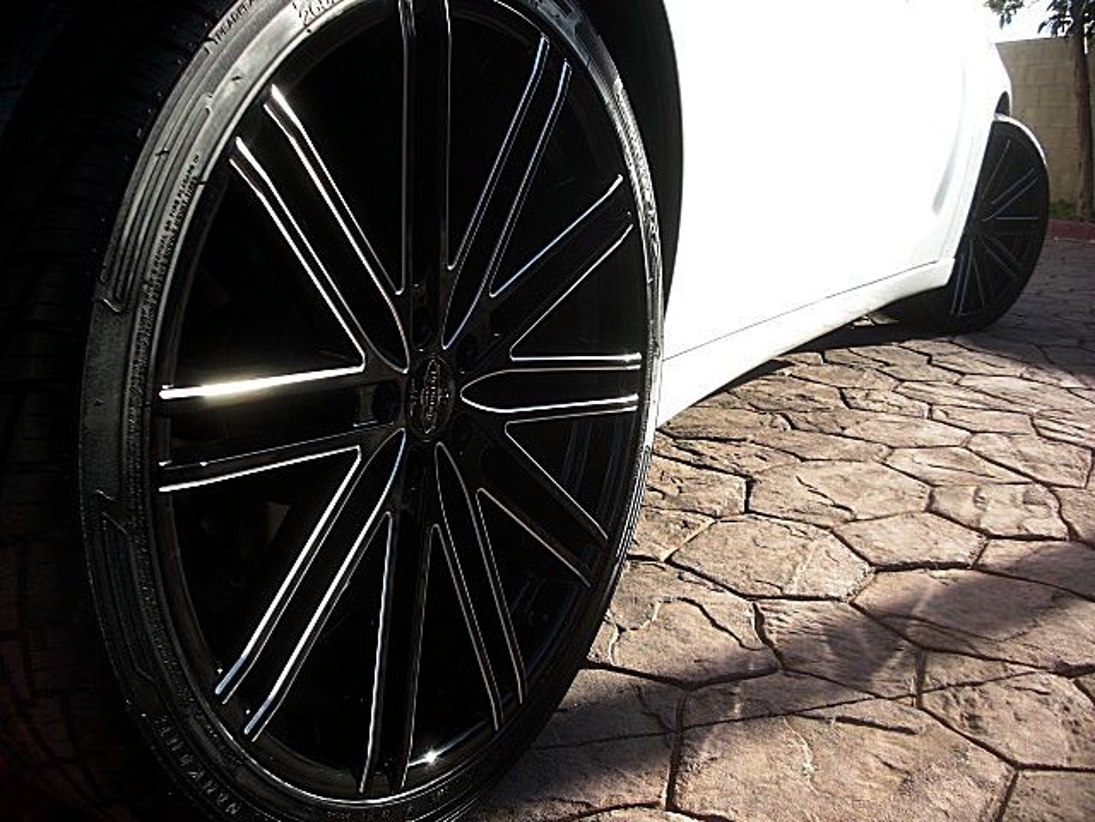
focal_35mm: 36
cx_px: 548
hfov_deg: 51.4
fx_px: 1139
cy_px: 411
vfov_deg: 39.7
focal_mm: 6.3
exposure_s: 1/250
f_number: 2.8
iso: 50
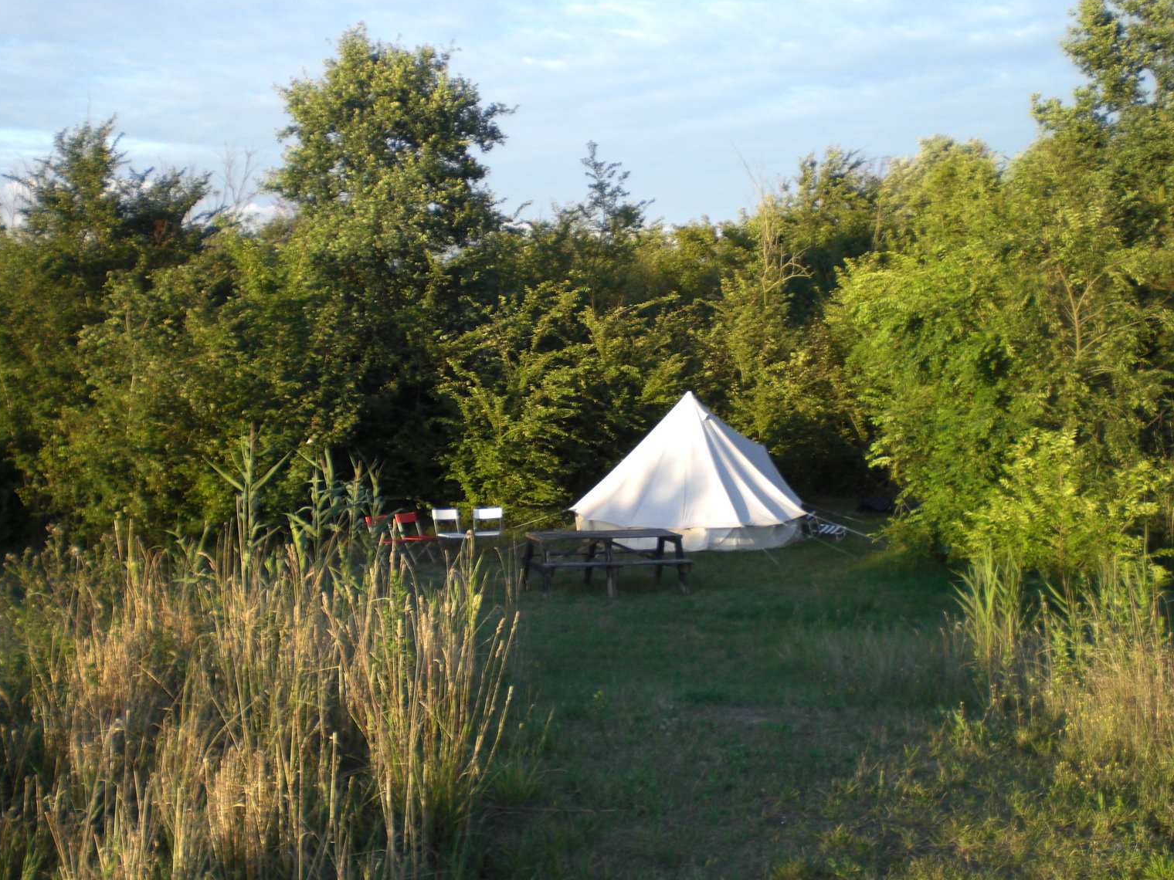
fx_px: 1357
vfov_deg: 36.0
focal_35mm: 40
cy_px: 442
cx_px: 606
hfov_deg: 46.8
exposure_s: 1/125
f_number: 3.1
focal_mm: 6.3
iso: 50
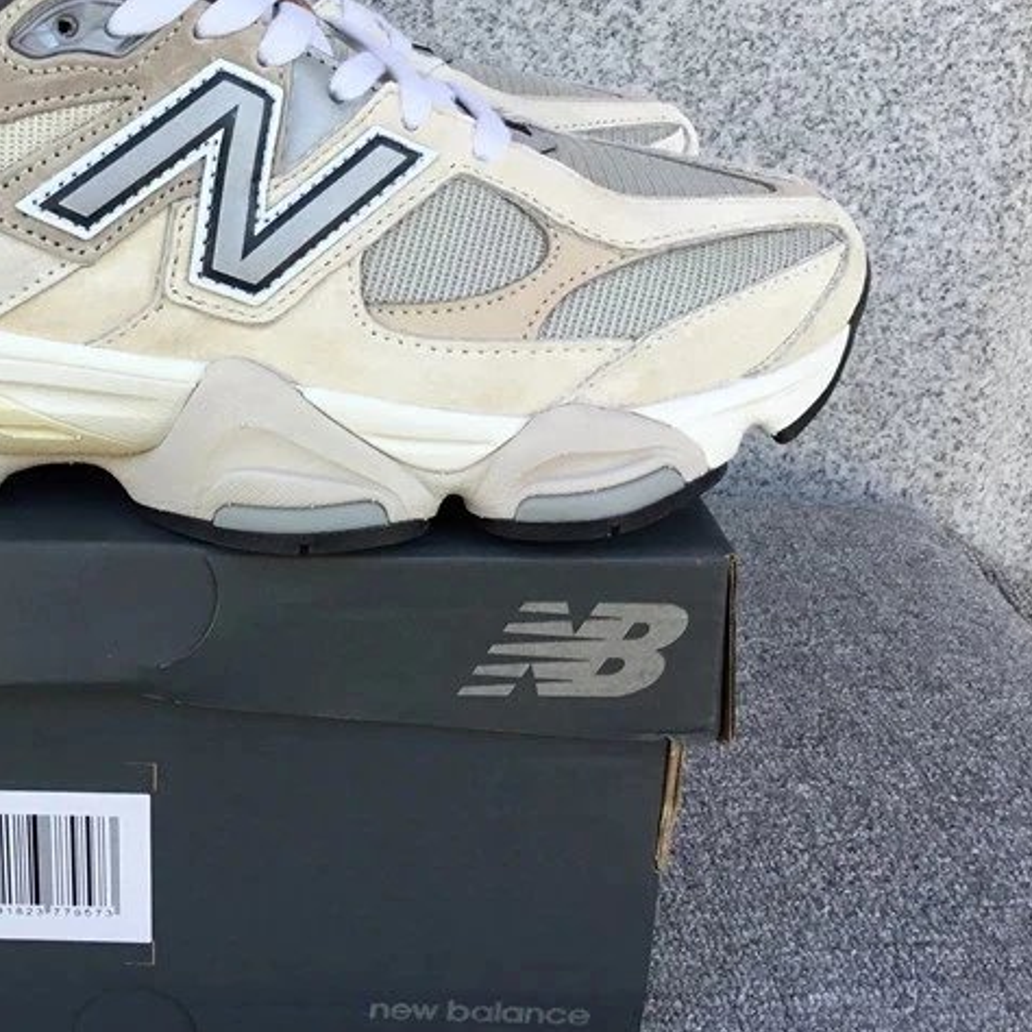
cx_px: 176
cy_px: 417
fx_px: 1754
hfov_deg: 31.7
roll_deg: -0.3
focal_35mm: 52
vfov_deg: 32.7
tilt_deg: -20.7
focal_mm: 3.3
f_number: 2.4
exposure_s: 1/114
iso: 25
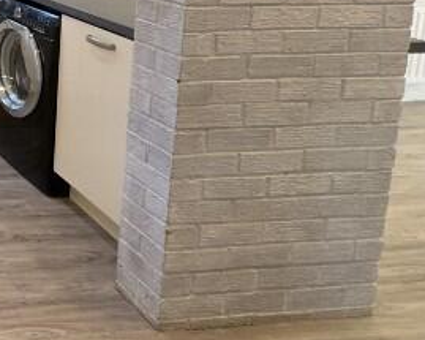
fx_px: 654
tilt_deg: -7.1
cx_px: -228
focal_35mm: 52
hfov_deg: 25.8
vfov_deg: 26.4
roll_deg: -0.9
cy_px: -49
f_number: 2.2
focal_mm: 2.22
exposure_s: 1/100
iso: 100
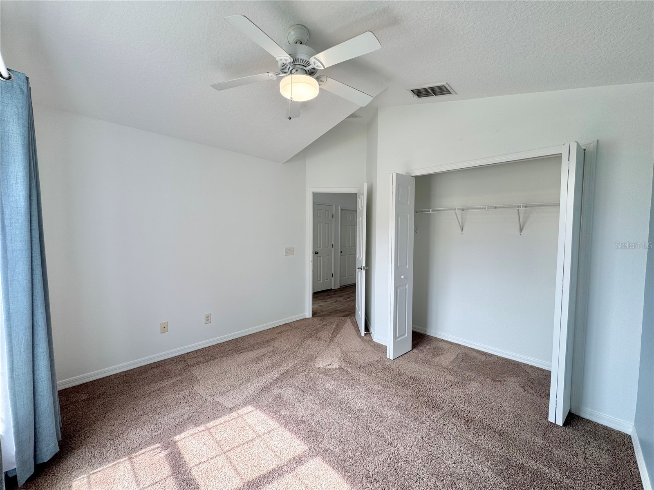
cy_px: 245
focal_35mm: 14
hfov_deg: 102.1
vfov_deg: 85.7
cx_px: 327
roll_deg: -0.9
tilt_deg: -2.9
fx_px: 265
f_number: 2.2
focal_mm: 2.22
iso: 50
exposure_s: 1/120
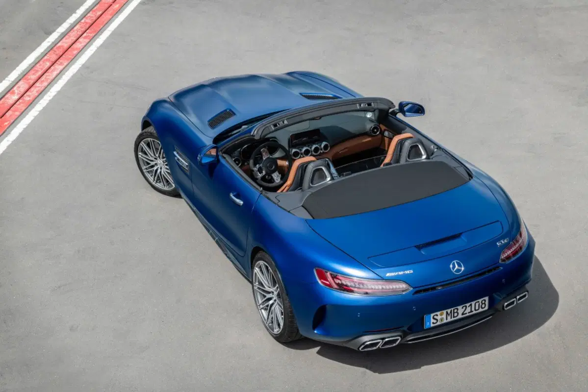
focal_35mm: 66
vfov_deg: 20.6
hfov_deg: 30.5
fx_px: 1078
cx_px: 294
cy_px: 196
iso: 200
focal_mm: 66
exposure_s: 1/100
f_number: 11
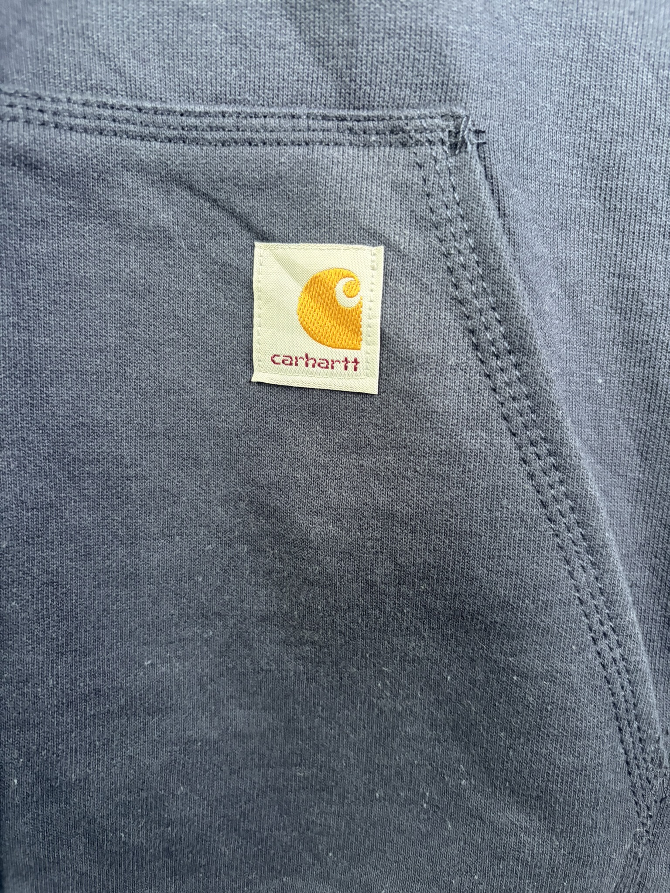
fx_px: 671
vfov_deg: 67.3
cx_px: 335
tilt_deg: -16.0
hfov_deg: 53.1
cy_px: 446
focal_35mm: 26
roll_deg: -0.1
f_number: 1.6
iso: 500
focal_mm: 5.96
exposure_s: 1/40
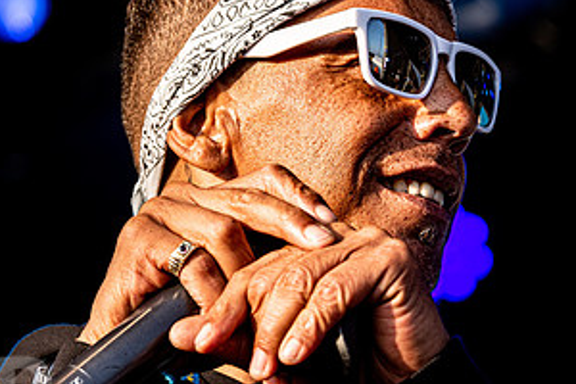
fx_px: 4608
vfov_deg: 4.8
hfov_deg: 7.1
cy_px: 133
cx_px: 396
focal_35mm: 288
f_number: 5
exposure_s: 1/1000
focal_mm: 130
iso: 280
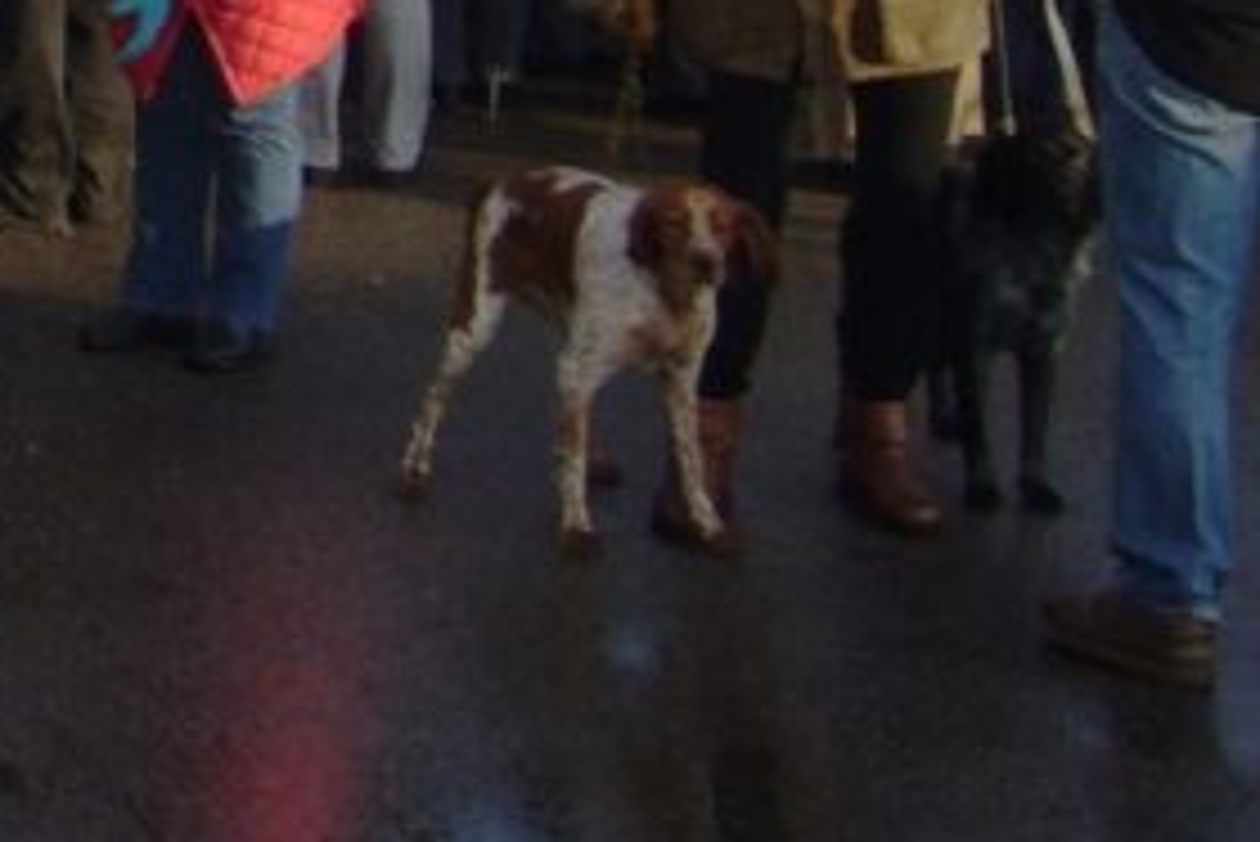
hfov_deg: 13.8
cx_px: -968
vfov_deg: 9.7
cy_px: -801
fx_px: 4657
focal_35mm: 133
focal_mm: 5.8
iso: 80
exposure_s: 1/160
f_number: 5.6
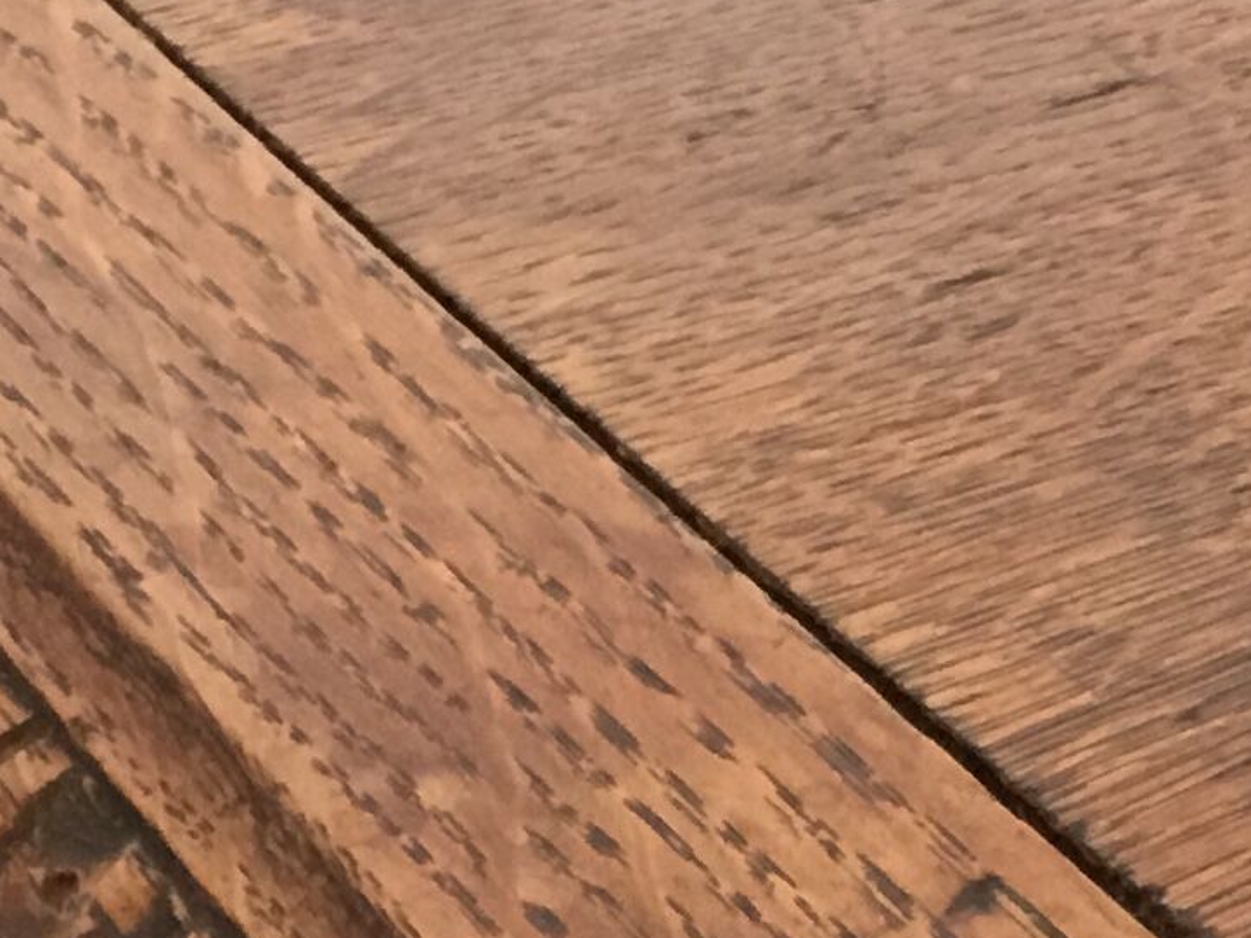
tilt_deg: -35.0
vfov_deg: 10.3
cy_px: 1296
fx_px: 5059
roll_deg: -0.8
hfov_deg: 14.1
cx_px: 678
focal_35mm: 140
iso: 160
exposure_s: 1/33
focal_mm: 3.3
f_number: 2.4
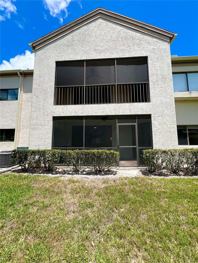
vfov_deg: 106.2
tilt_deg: +7.6
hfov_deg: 89.9
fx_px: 99
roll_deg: +0.3
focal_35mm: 13
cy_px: 132
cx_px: 99
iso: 32
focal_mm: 1.57
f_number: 1.8
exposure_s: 1/995
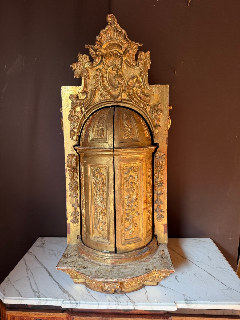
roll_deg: +0.0
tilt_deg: -7.8
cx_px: 120
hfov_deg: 56.8
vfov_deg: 71.6
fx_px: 222
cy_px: 160
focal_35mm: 24
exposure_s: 1/68
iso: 200
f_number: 1.78
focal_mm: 6.76
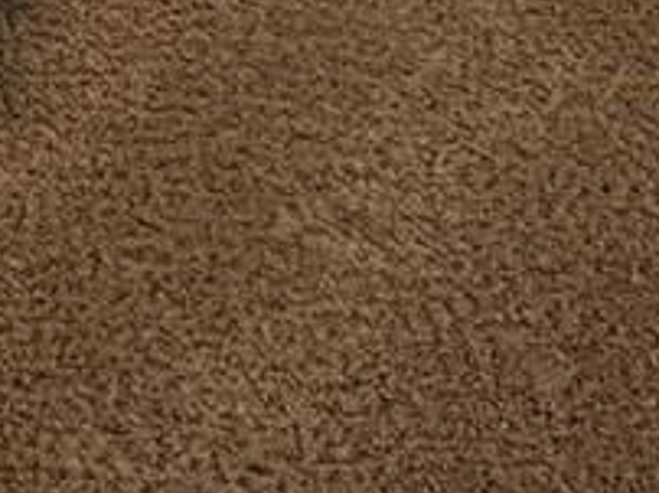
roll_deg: +1.1
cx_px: -545
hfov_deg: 16.0
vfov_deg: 8.6
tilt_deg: -6.7
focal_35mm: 103
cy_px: -1375
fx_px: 1959
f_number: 1.8
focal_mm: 1.57
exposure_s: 1/120
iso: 100
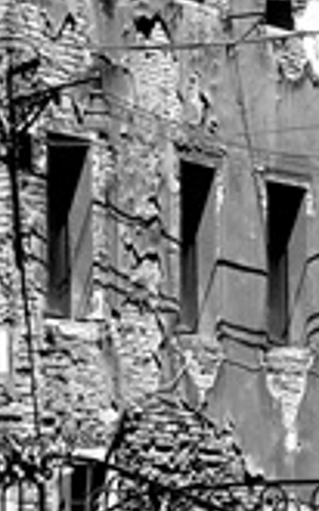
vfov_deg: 8.6
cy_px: 166
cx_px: 180
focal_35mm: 245
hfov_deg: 5.3
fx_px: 3416
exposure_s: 1/500
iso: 100
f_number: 8
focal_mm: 35
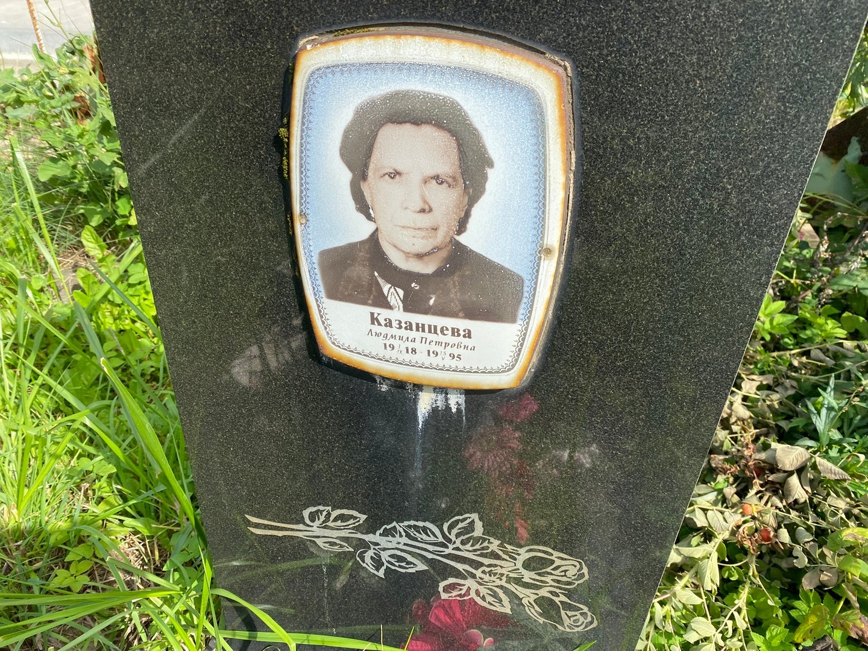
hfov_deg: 67.3
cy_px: 326
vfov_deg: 53.1
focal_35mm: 26
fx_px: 652
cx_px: 434
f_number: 1.8
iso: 32
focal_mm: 4.25
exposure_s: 1/1170
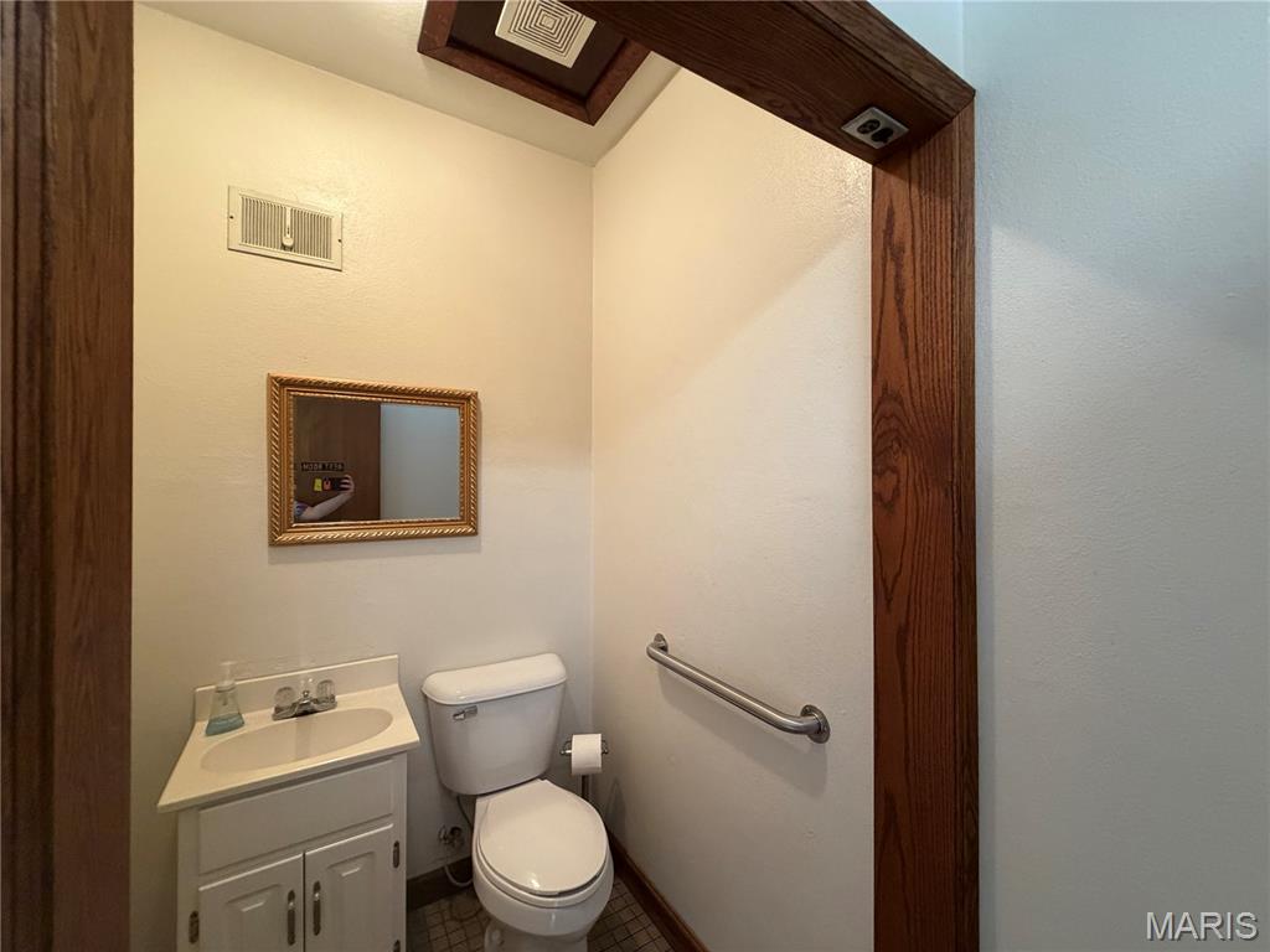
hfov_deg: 102.1
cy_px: 476
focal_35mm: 14
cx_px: 635
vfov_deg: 85.7
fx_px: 514
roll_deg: -0.7
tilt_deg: +1.2
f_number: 2.2
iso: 320
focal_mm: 2.22
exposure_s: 1/60
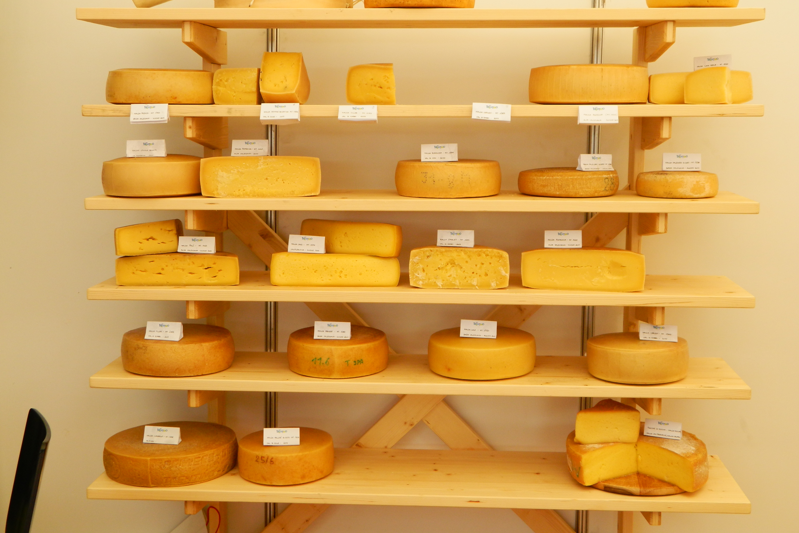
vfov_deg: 27.5
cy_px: 247
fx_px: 1087
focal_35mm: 49
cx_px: 399
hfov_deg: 40.3
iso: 80
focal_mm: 8.4
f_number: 3.6
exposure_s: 1/125
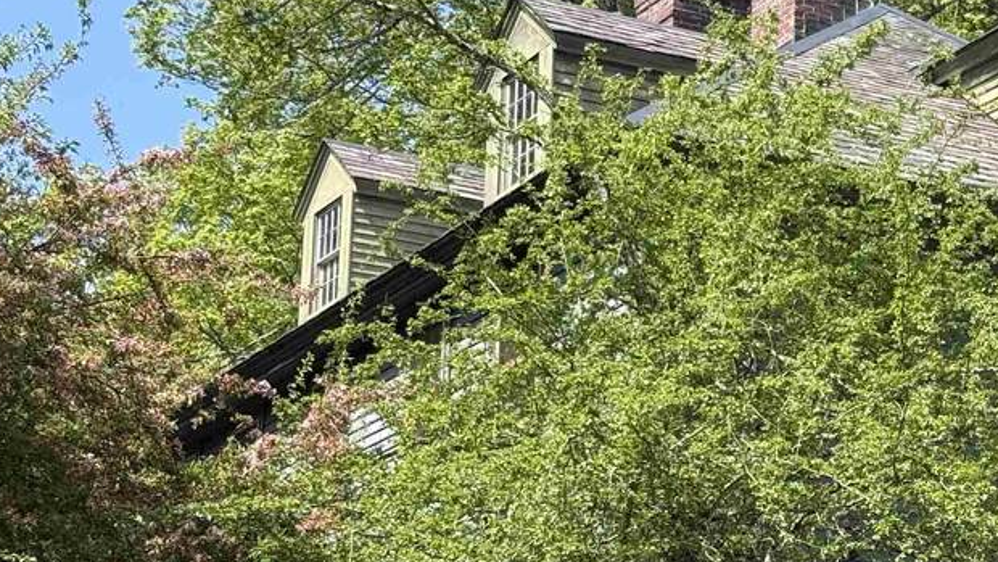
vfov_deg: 11.1
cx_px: 901
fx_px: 2858
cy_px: 523
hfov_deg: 19.4
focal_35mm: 108
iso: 64
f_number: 1.78
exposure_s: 1/1608
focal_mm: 6.76
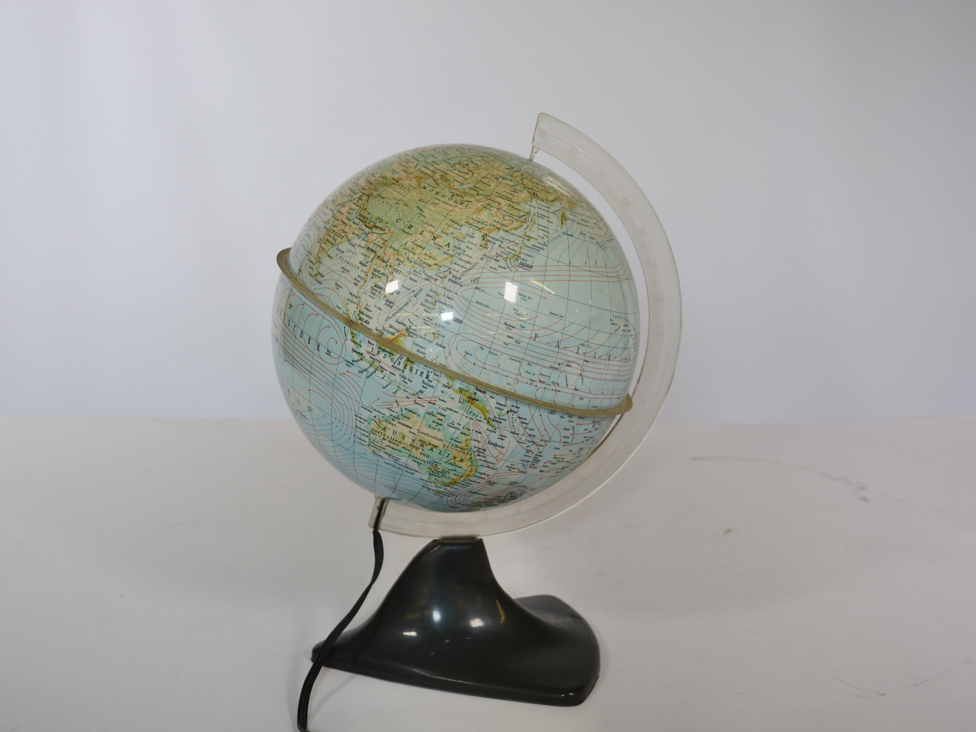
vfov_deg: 31.5
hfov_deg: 41.2
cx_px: 488
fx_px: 1297
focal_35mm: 46
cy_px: 366
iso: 200
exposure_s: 1/100
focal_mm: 23
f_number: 3.5
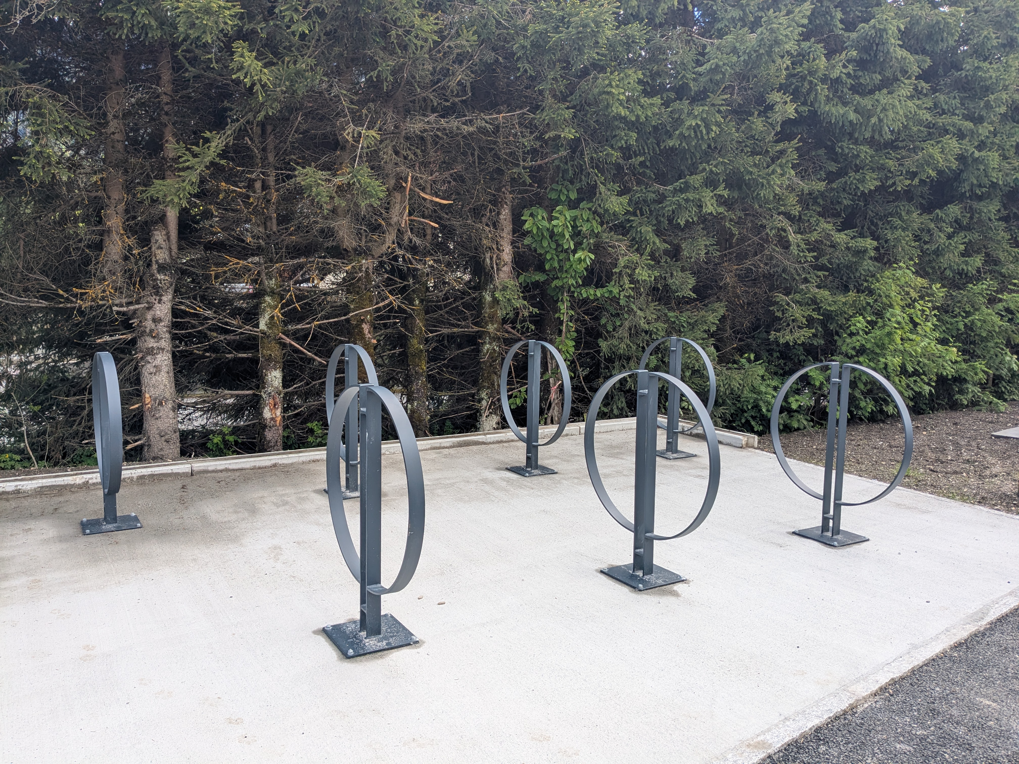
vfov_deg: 51.4
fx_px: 795
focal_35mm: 27
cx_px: 510
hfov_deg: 65.3
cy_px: 382
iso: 68
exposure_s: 1/935
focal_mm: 4.38
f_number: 1.73
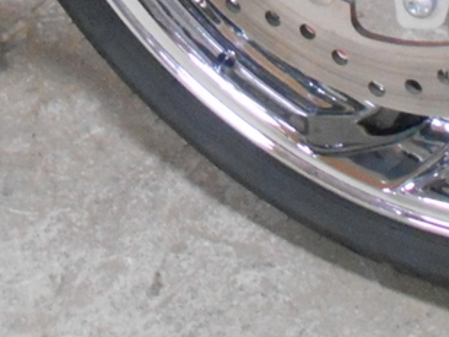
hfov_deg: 16.7
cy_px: -266
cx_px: 408
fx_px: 1506
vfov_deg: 11.8
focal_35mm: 116
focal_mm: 5.1
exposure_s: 1/20
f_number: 3.4
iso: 800
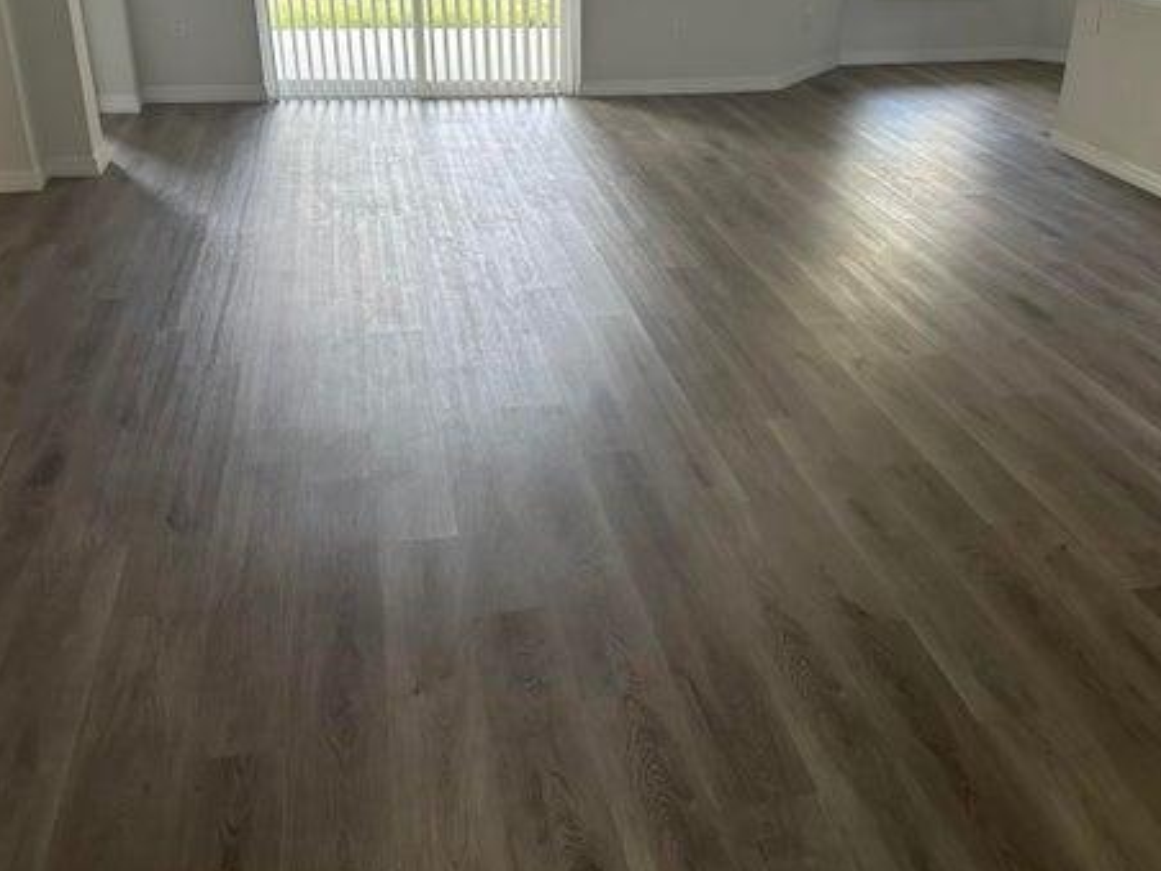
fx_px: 1140
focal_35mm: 34
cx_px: 647
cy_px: 347
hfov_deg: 53.8
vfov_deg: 41.6
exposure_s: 1/60
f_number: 1.78
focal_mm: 6.86
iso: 400
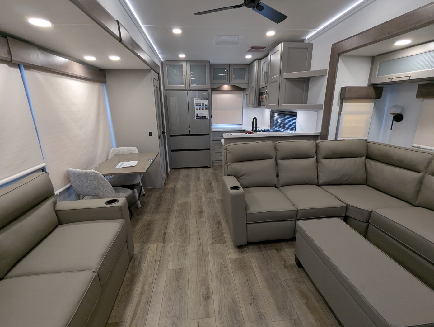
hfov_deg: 94.4
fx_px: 201
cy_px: 164
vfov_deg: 78.2
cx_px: 217
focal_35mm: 16
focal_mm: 2.35
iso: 175
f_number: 2.2
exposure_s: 1/86.6
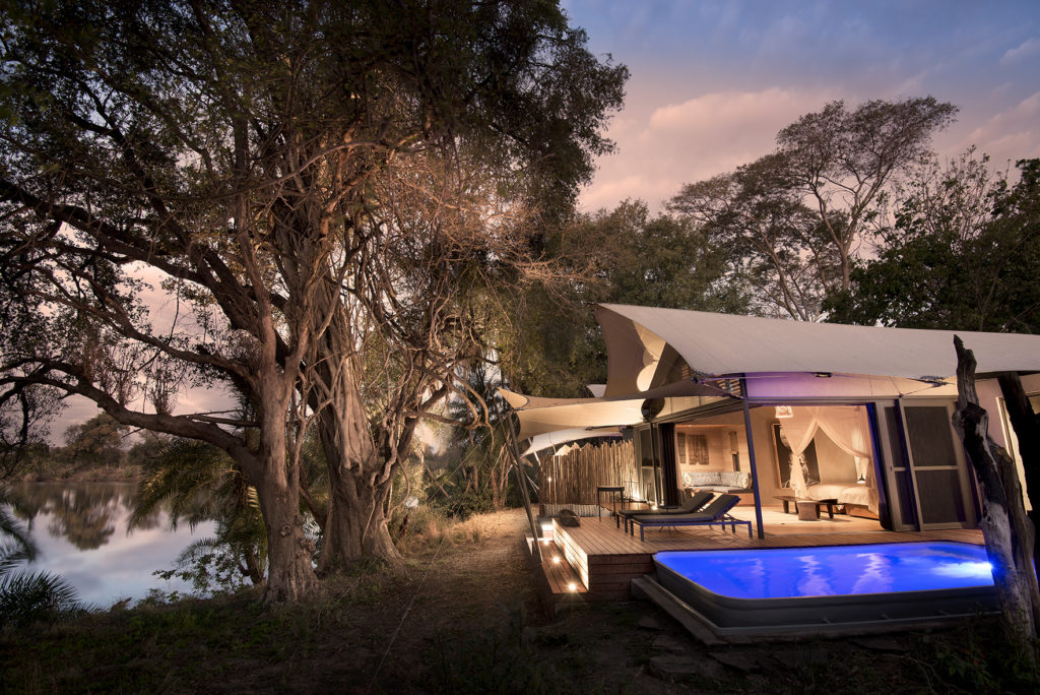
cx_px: 520
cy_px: 348
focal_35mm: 16
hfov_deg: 96.7
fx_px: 462
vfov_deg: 73.8
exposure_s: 10
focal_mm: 16
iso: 200
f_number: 9.5
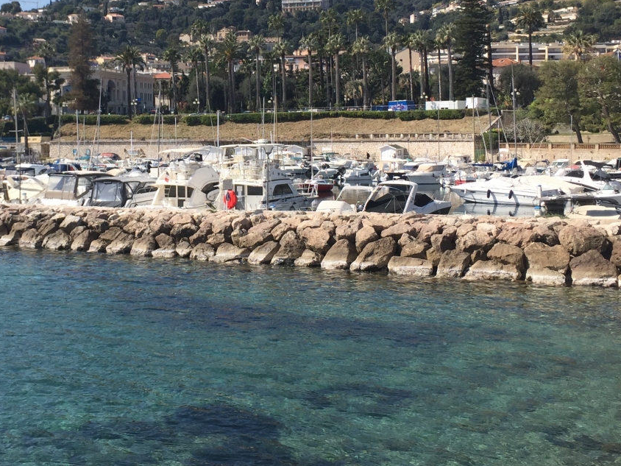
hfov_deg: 34.7
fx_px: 987
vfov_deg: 26.2
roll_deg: +0.0
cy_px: 115
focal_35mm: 55
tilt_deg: +0.9
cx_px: 214
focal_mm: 4.15
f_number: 2.2
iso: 32
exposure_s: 1/1980
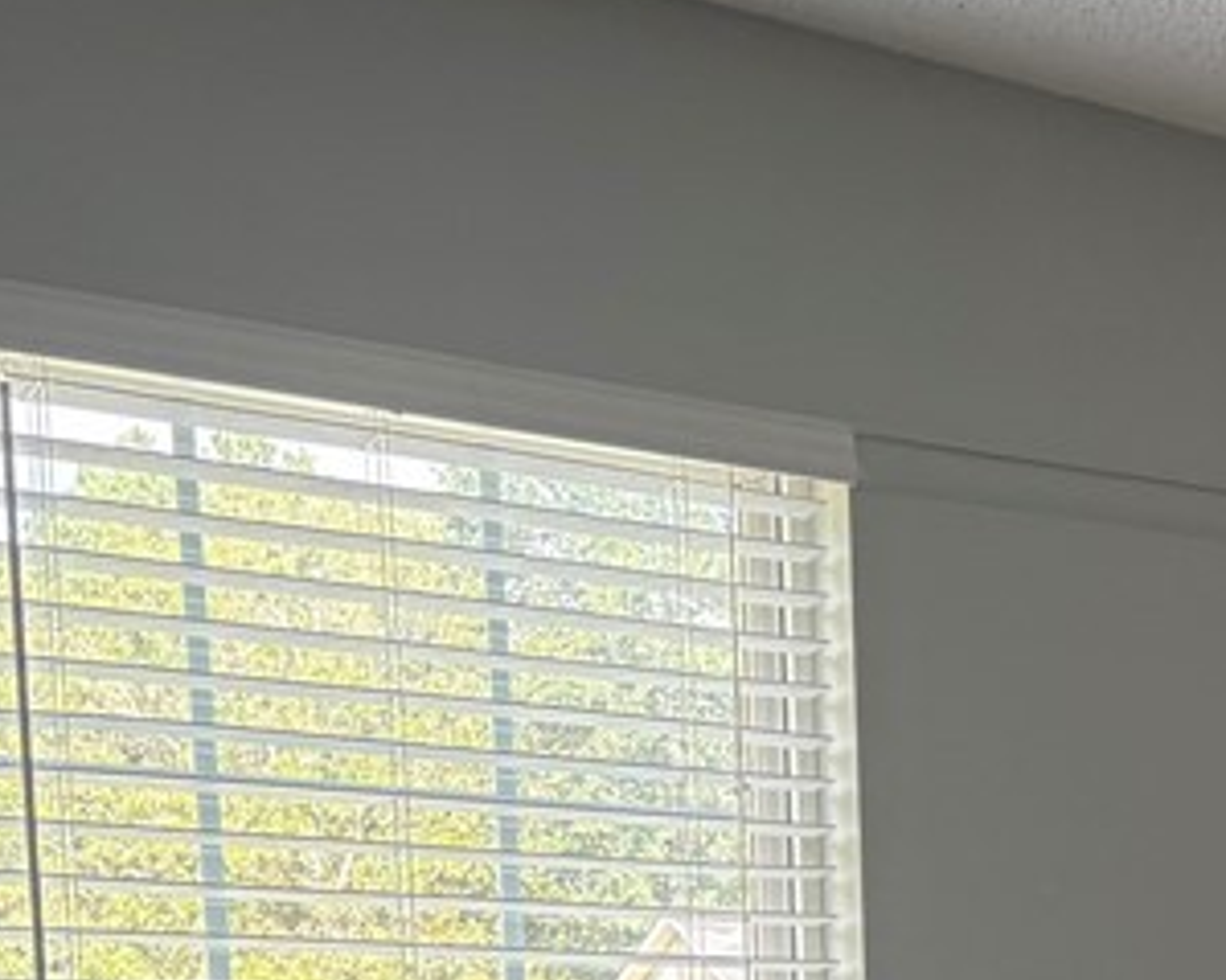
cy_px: 1452
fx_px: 3156
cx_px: 1821
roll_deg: +0.0
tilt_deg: -7.0
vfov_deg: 16.2
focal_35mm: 87
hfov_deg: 19.3
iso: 125
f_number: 1.6
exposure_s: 1/117
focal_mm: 5.96
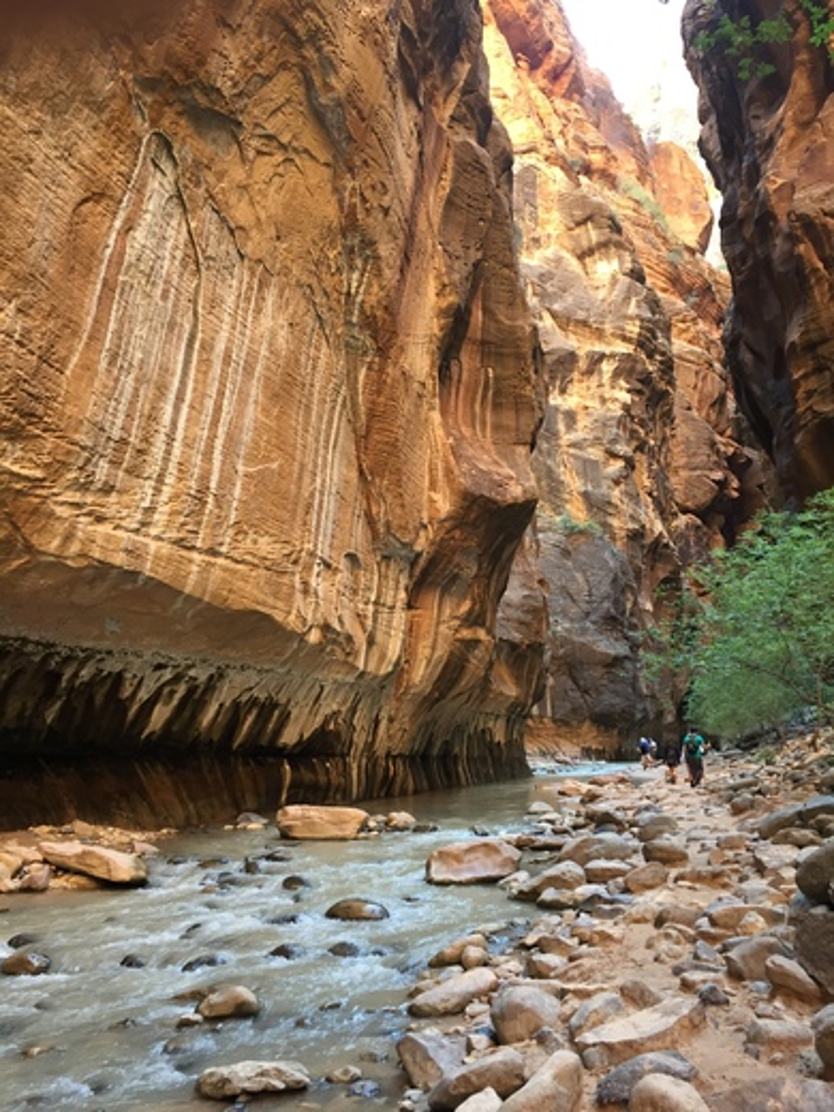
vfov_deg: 61.7
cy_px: 556
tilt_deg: +11.6
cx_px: 417
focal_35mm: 29
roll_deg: +1.3
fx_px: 932
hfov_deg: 48.2
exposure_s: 1/30
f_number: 2.2
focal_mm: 4.15
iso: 64
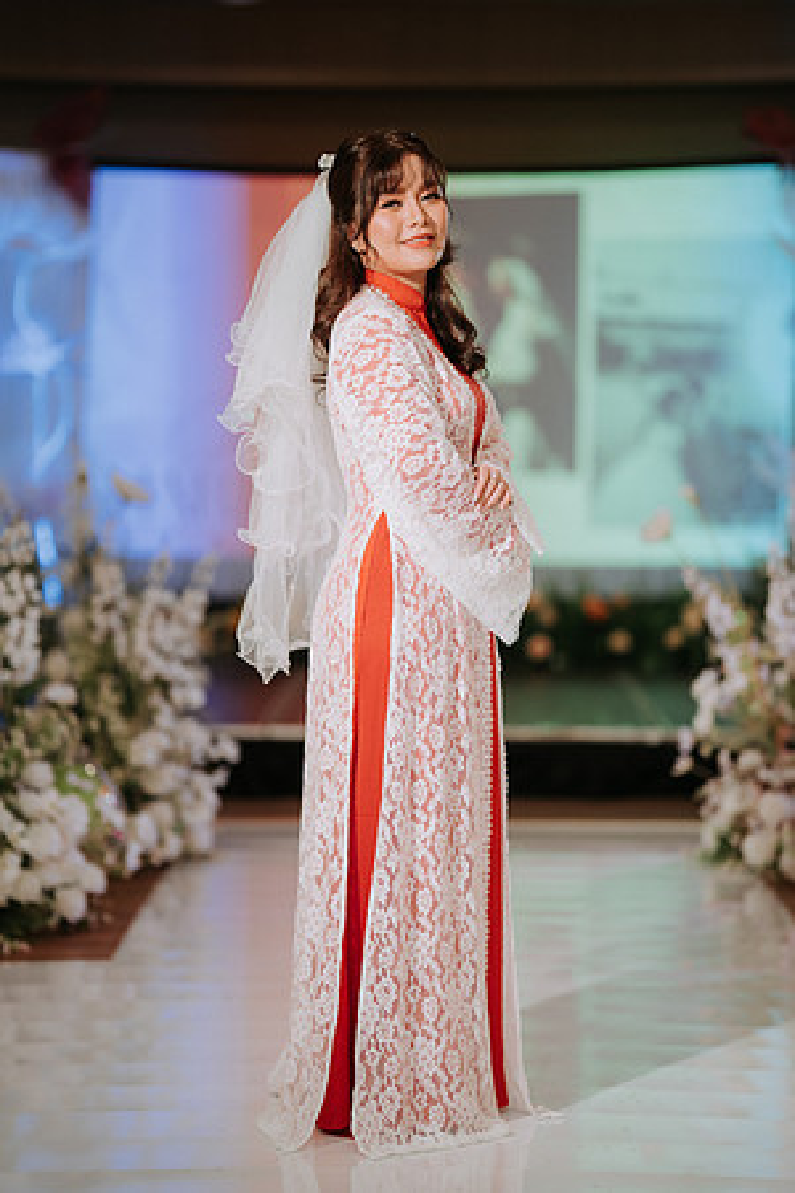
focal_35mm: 85
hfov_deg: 16.1
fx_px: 2815
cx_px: 398
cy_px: 596
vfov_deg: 23.9
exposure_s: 1/500
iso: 800
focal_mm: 85
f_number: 1.4
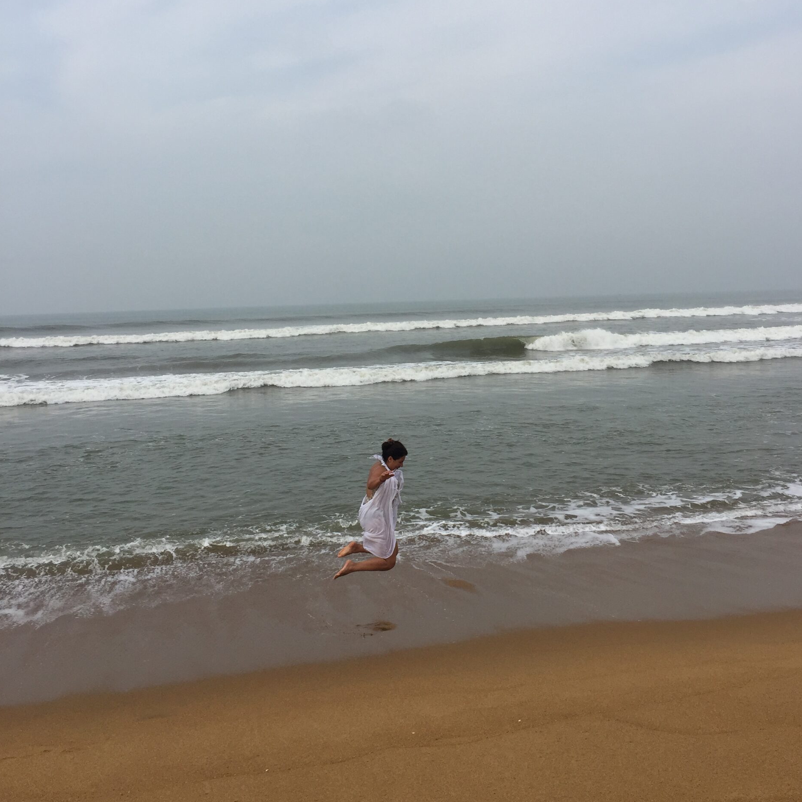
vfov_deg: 47.1
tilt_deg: -5.8
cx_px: 408
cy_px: 339
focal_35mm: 35
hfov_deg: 47.2
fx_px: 917
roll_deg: +2.6
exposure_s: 1/2198
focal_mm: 4.15
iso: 32
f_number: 2.2
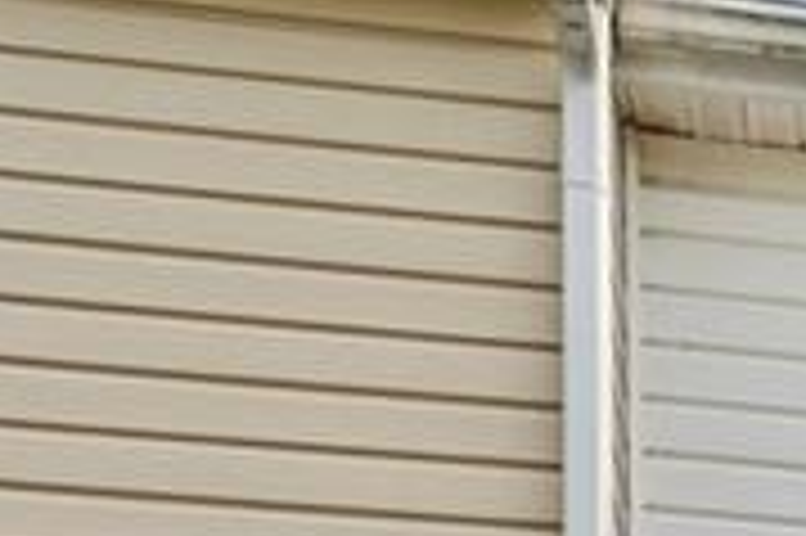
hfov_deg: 10.7
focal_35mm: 166
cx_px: 1900
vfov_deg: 7.6
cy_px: 1385
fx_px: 3713
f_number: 10
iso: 100
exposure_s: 1/125
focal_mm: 29
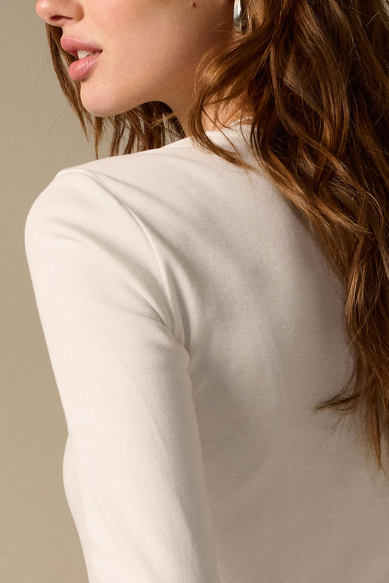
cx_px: 236
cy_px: 715
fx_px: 2771
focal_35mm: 171
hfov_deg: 8.0
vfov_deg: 11.7
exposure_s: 1/160
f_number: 9
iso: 320
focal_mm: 46
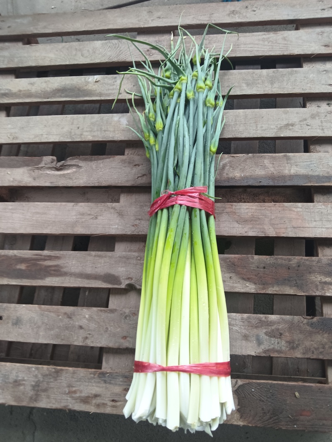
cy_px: 221
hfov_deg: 51.3
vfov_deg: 65.3
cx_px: 166
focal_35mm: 27
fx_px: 345
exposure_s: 1/33.3
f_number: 2.2
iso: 164
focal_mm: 3.66
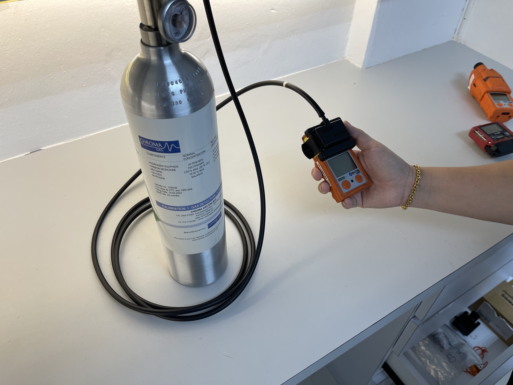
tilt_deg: -45.9
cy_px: 192
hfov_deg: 69.4
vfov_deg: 54.9
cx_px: 256
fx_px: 370
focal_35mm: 25
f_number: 1.6
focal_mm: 5.1
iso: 80
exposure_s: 1/100
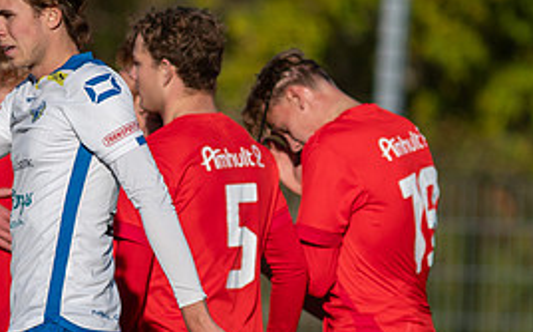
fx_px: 14412
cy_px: 267
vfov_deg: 1.3
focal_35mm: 993
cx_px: -42
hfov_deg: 2.1
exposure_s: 1/2000
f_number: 3.2
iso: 100
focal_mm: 300
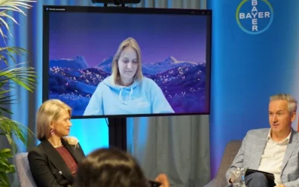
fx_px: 1018
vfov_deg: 10.5
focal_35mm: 125
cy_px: 120
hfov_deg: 16.7
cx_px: 182
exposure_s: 1/160
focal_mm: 70
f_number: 4
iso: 640
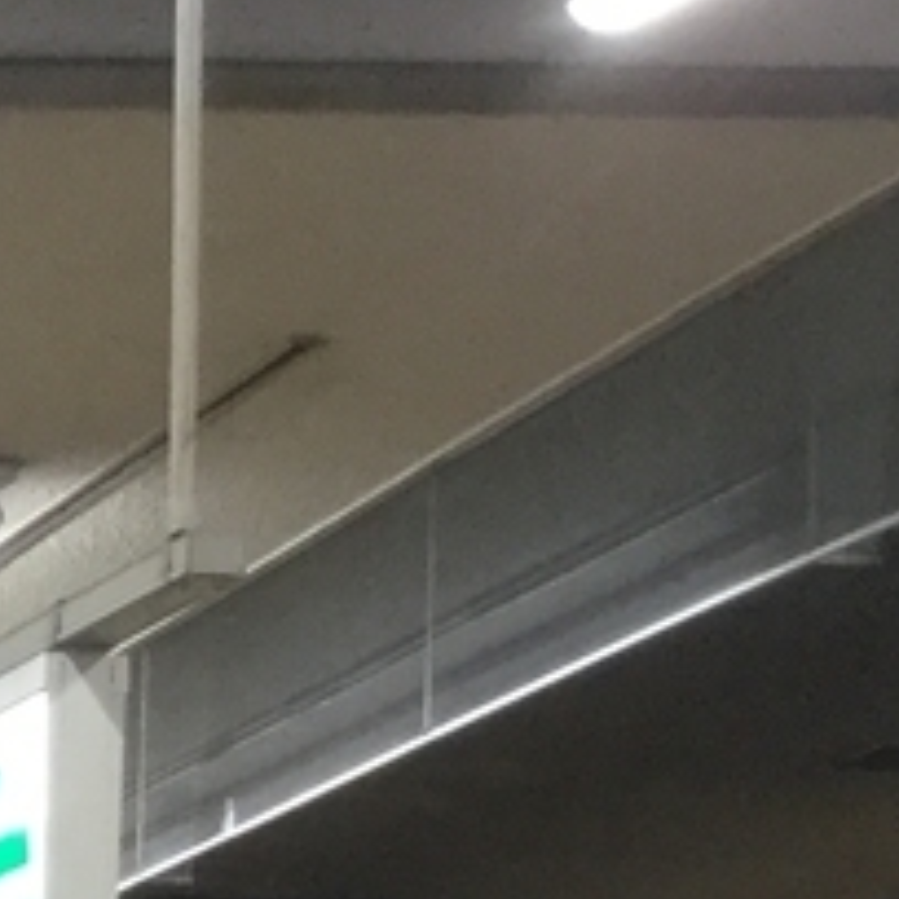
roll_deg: -1.4
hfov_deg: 9.6
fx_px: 4731
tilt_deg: -0.4
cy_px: 1824
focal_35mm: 161
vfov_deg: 10.0
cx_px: -1278
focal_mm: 3.3
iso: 80
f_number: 2.4
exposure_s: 1/30
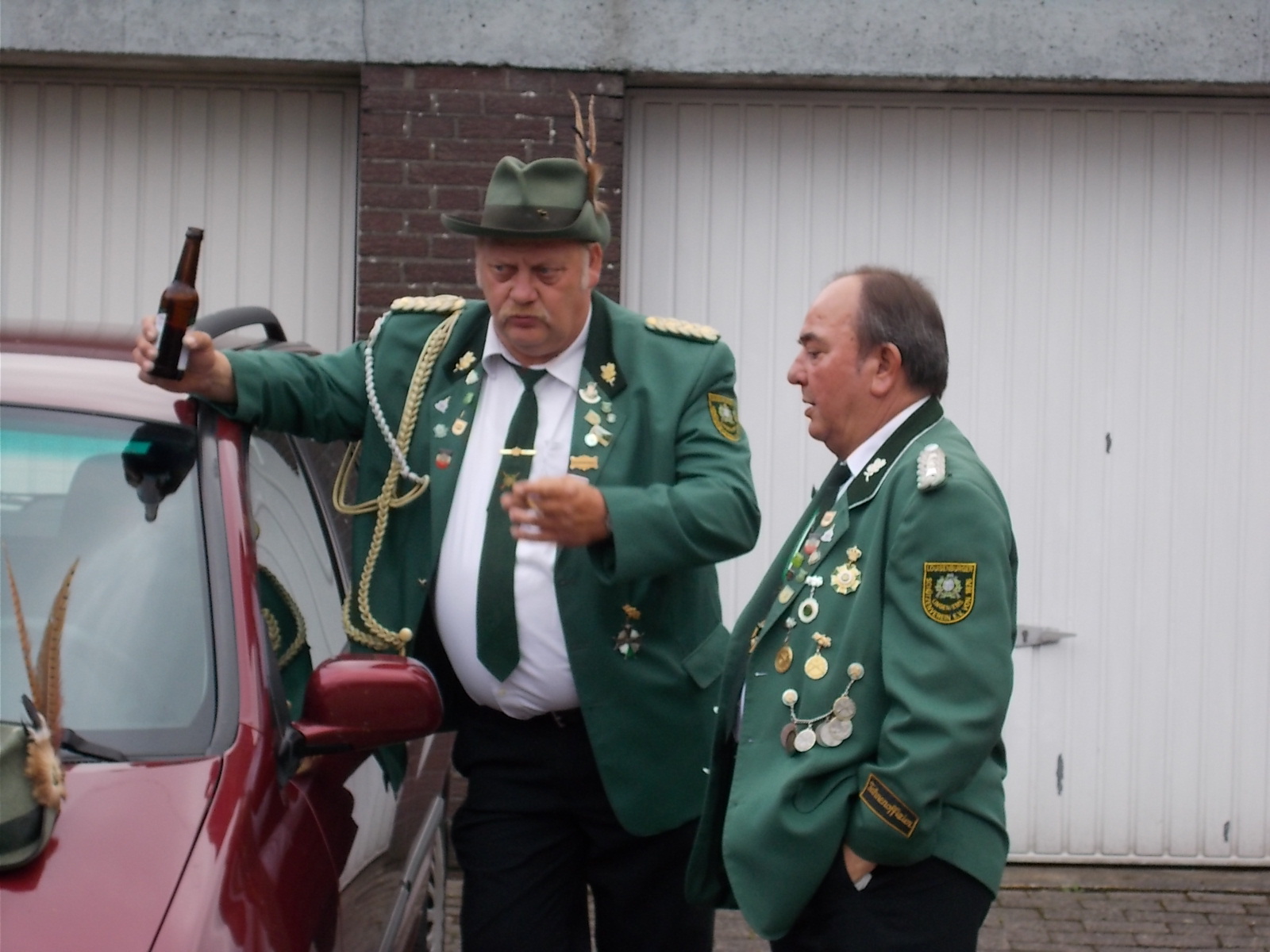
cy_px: 476
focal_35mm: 86
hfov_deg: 22.8
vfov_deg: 17.2
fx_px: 3155
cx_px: 635
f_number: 6.3
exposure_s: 1/60
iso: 125
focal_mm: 15.4
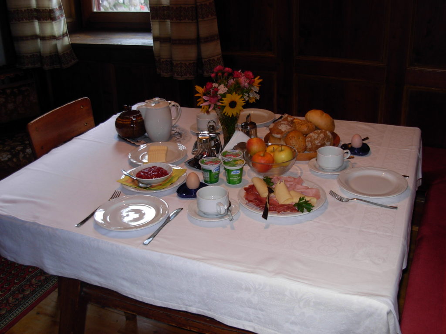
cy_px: 167
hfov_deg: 49.0
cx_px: 223
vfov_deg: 37.7
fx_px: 490
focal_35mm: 38
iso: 79
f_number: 2.9
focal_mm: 6.3
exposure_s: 1/22.6
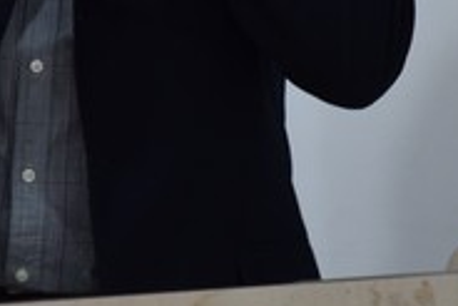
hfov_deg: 6.1
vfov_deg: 4.1
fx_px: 4278
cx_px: 70
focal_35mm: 336
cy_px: -234
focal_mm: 55
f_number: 4.5
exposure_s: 1/60
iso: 500
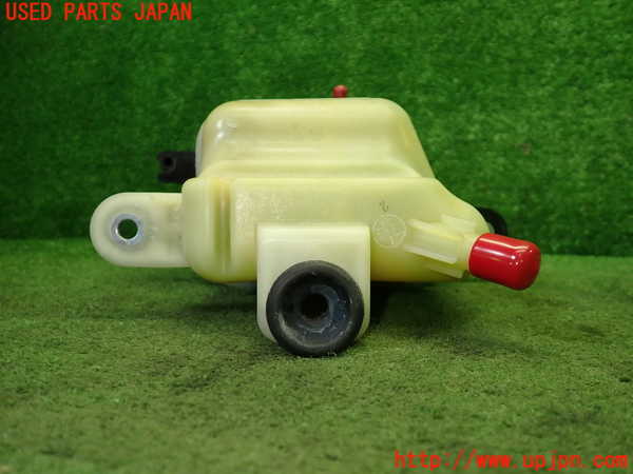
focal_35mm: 30
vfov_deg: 46.8
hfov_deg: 60.0
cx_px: 316
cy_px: 237
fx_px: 549
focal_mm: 5.4
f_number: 2.3
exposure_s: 1/60
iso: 200
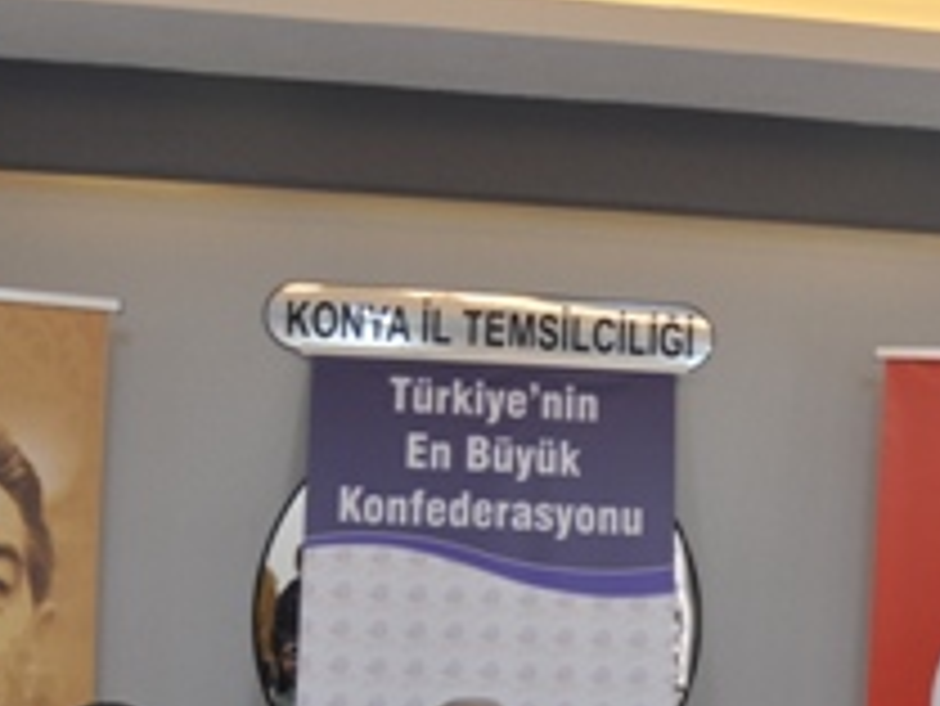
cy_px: 657
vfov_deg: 21.1
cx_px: 580
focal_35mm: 68
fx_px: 1848
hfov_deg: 28.5
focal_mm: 22
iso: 400
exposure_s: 1/60
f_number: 4
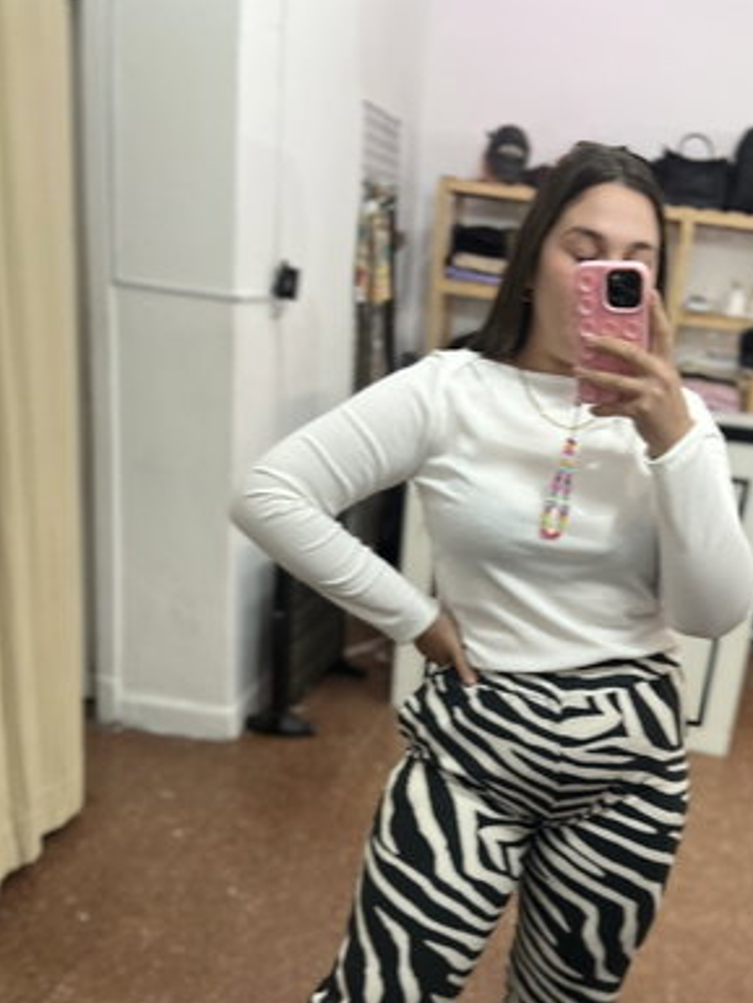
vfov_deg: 50.2
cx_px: 519
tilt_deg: -19.7
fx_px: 1044
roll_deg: -9.4
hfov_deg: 39.1
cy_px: 689
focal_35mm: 36
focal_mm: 5.7
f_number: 1.5
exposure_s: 1/100
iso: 125
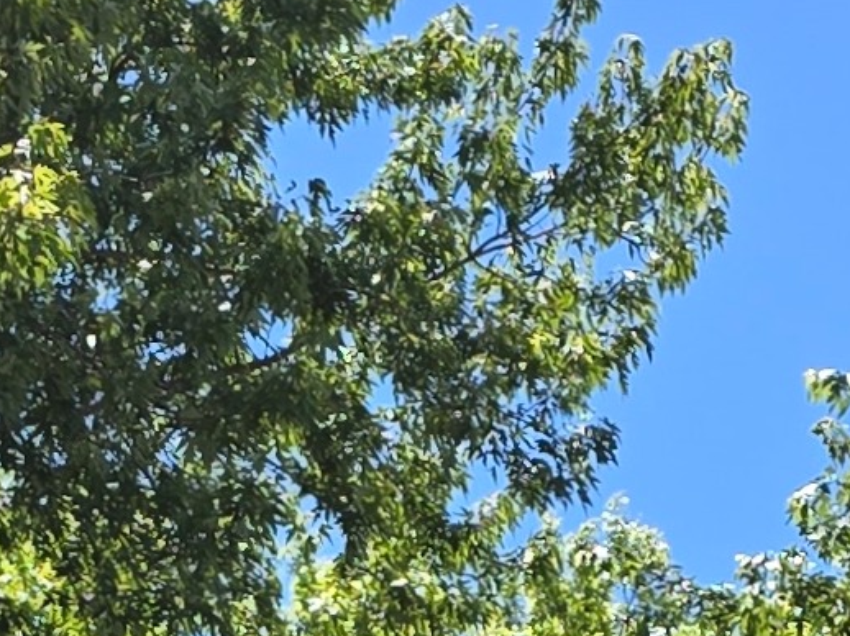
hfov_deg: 13.0
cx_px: 514
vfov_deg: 8.1
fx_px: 3731
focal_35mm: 152
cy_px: 2024
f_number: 1.7
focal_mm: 6.3
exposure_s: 1/509
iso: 12
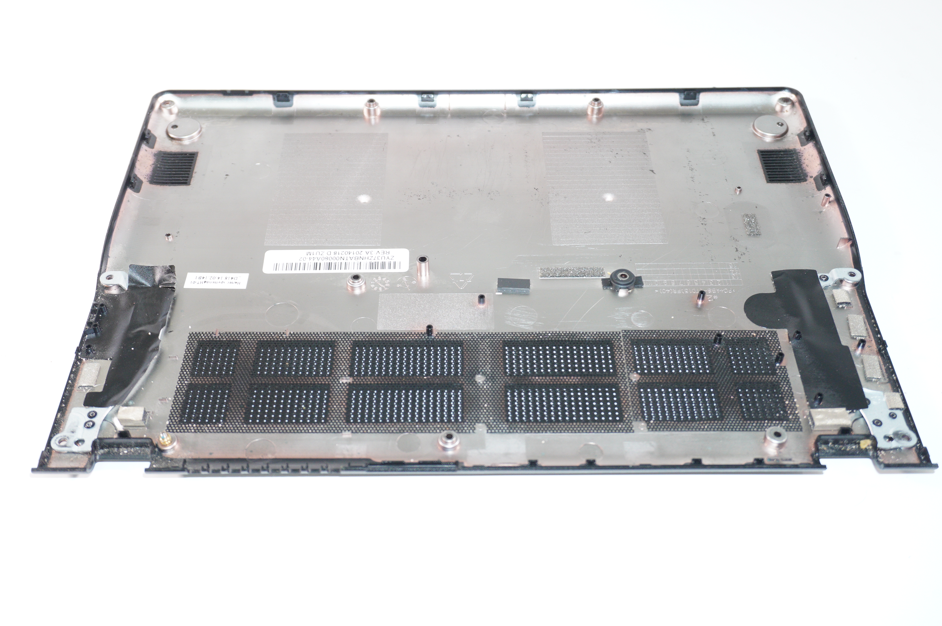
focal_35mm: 39
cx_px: 471
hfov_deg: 49.6
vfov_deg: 34.1
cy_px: 313
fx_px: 1020
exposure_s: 1/50
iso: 640
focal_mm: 26
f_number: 5
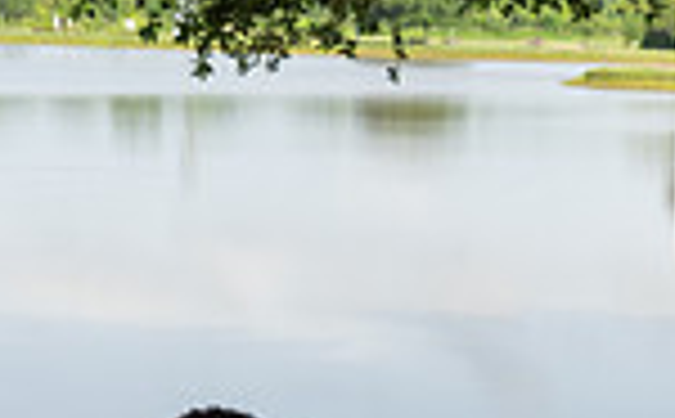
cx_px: 598
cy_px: 998
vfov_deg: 8.6
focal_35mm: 138
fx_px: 2533
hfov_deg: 15.0
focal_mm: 45
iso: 250
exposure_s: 1/250
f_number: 8
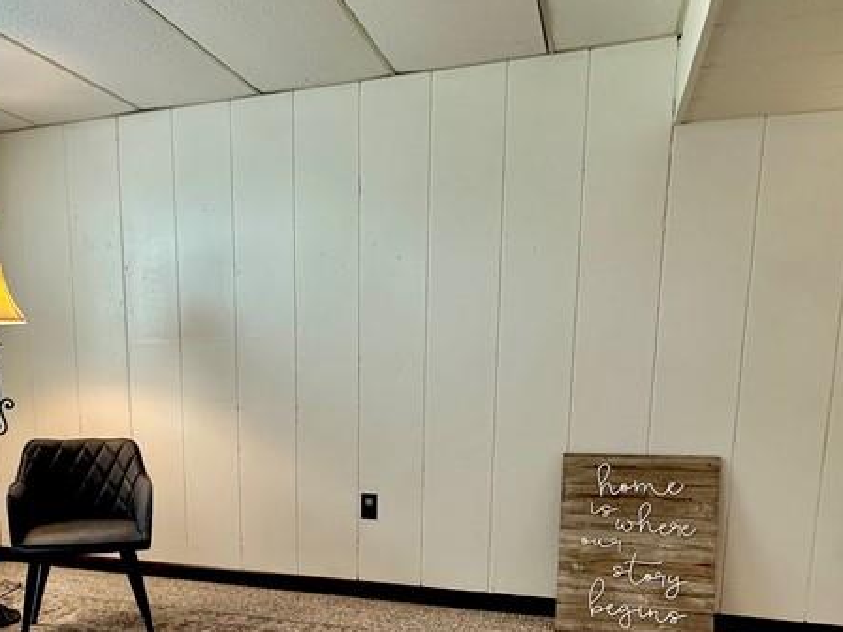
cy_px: 502
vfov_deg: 42.3
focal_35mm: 32
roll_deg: +0.4
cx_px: 305
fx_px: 779
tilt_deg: -9.8
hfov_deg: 56.0
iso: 160
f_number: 2.2
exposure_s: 1/60
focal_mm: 2.22
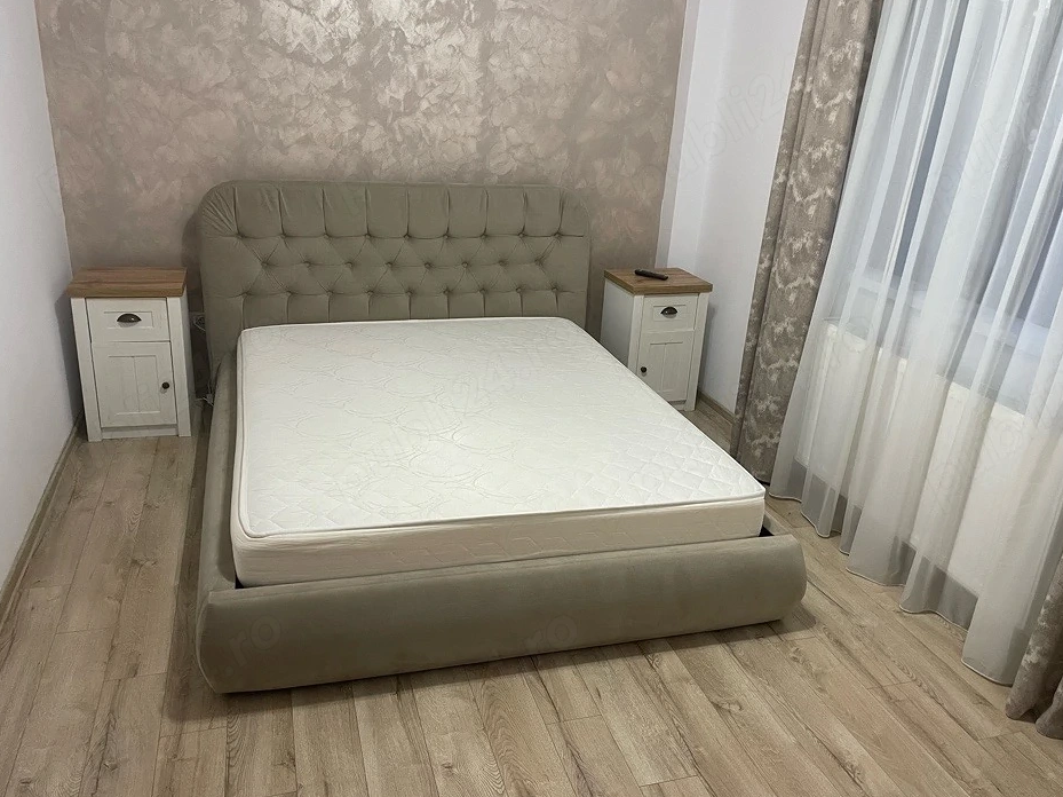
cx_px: 531
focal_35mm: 28
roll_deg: -3.3
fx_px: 860
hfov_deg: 63.5
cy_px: 417
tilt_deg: -22.6
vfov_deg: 49.7
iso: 200
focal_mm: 4.2
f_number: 1.6
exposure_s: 1/50
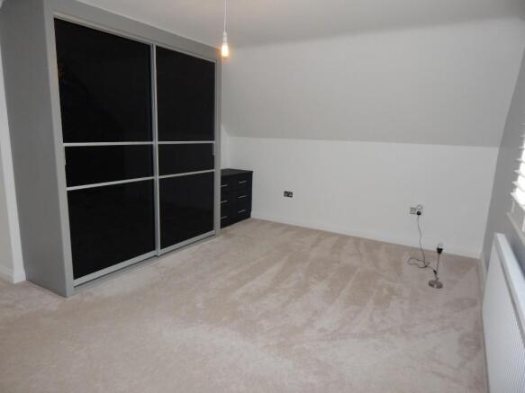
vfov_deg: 61.1
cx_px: 262
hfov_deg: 76.4
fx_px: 334
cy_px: 196
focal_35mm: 22
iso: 200
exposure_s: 1/30
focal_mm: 4
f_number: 3
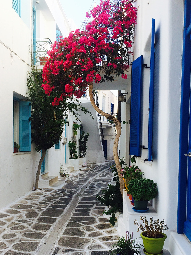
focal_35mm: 37
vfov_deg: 49.7
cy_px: 157
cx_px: 98
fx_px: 272
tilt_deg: -3.9
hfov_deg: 38.7
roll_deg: -0.6
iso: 32
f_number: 2.2
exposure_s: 1/774
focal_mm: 4.15
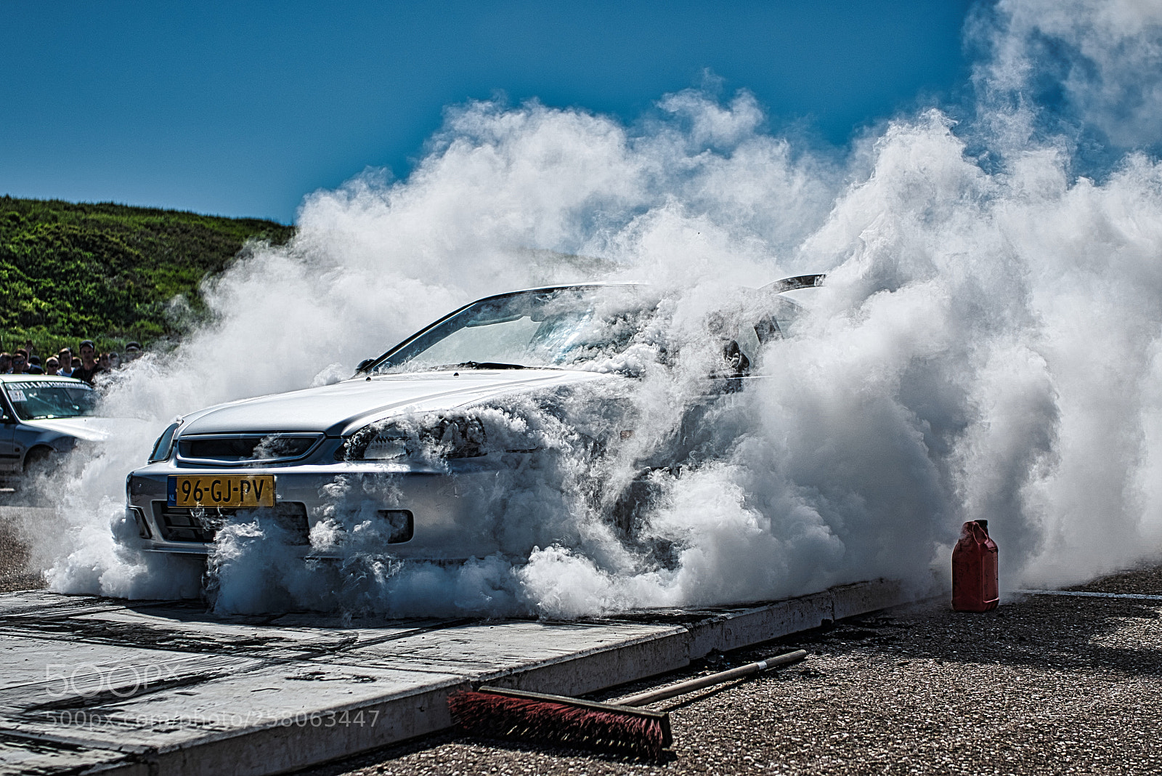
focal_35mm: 35
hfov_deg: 54.4
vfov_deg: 37.9
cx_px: 581
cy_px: 388
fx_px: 1130
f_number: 2.8
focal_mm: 35
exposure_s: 1/2000
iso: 100
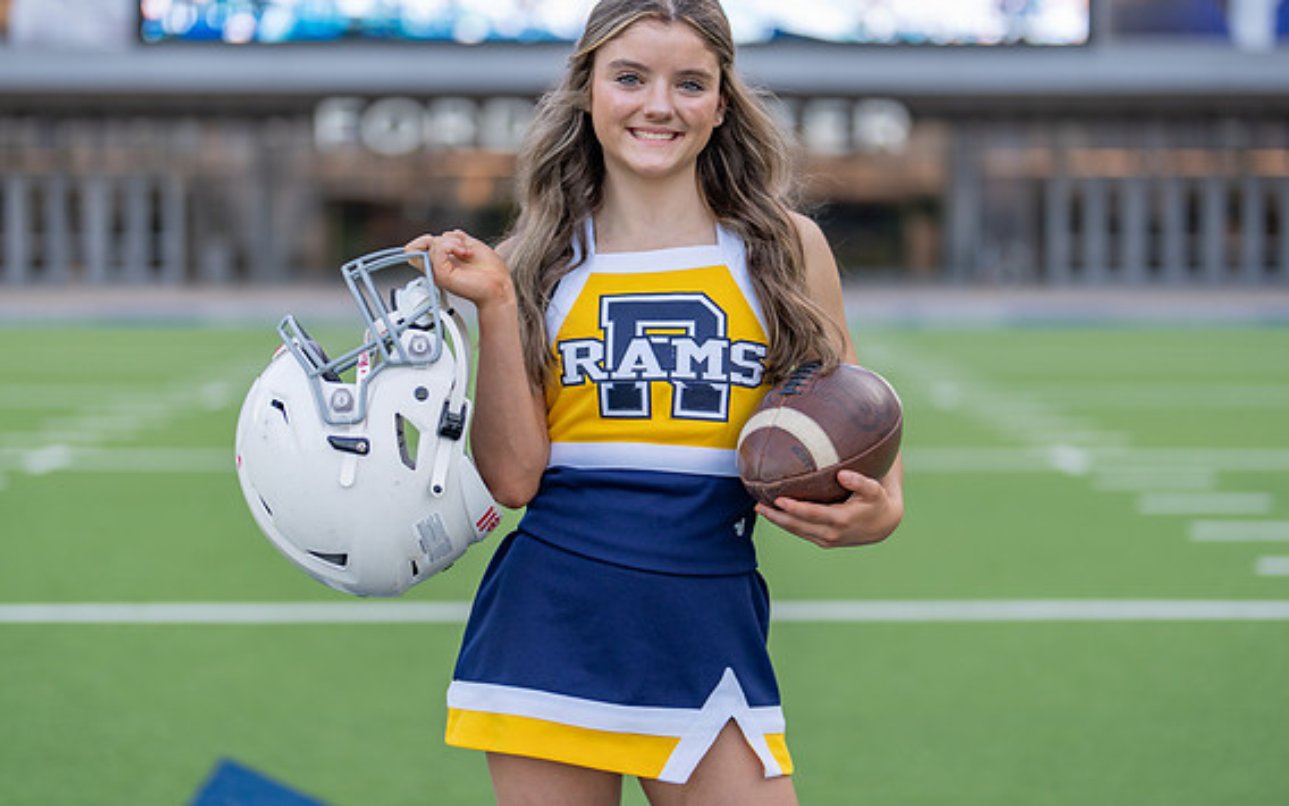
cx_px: 656
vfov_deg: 22.3
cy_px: 343
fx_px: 2038
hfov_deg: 35.1
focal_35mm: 58
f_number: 1.2
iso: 100
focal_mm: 50
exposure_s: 1/500
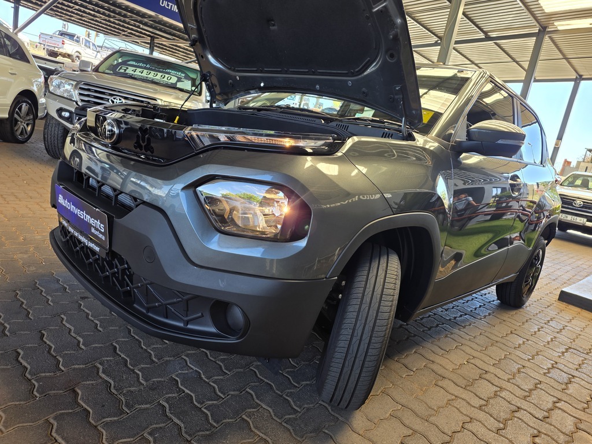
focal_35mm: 23
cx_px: 296
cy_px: 222
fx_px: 393
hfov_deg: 73.9
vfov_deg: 58.9
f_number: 1.7
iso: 64
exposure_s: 1/180
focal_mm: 6.25
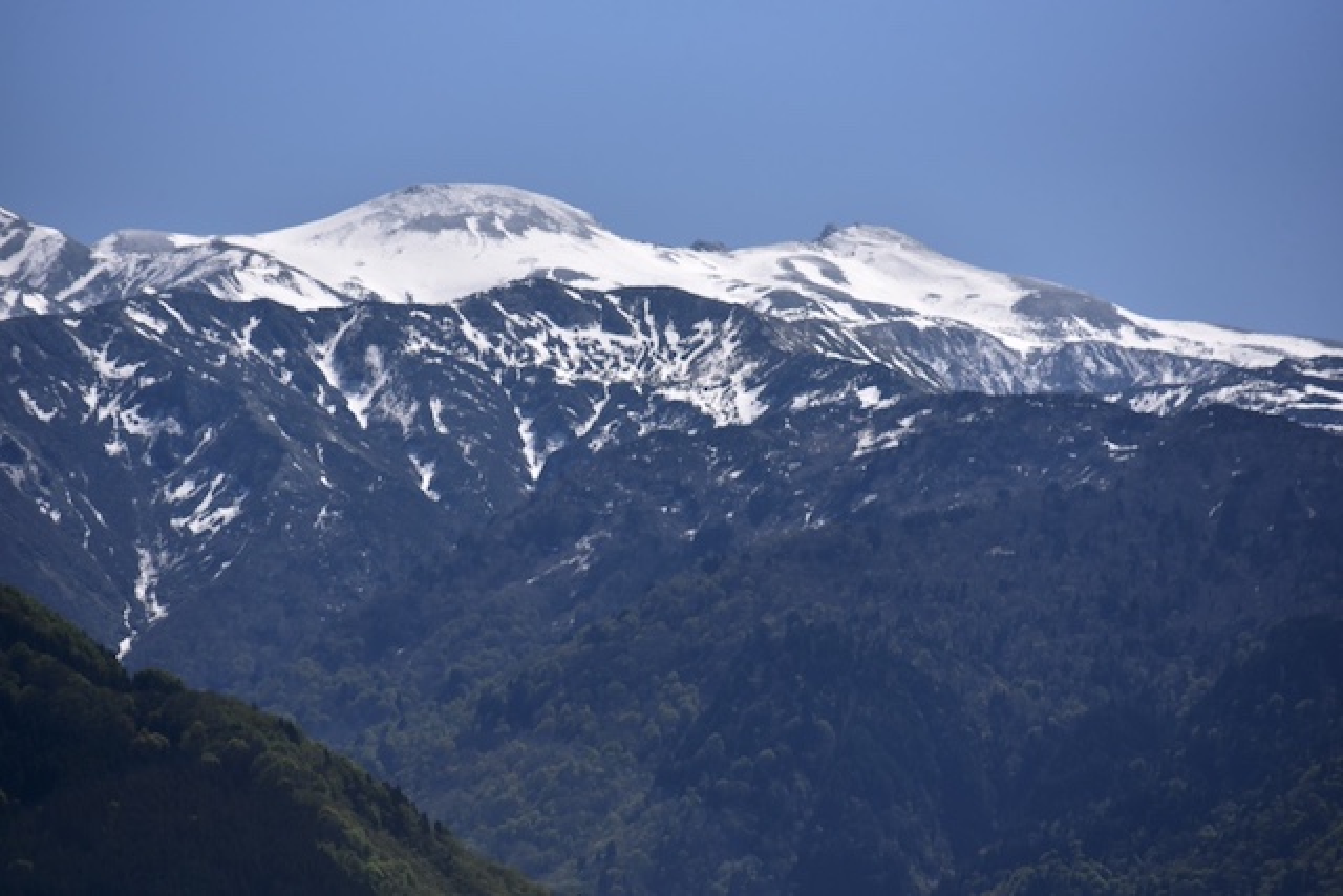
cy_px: 448
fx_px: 7462
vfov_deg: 6.9
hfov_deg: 10.3
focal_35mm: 200
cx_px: 672
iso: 400
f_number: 8
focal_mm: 200
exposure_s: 1/4000
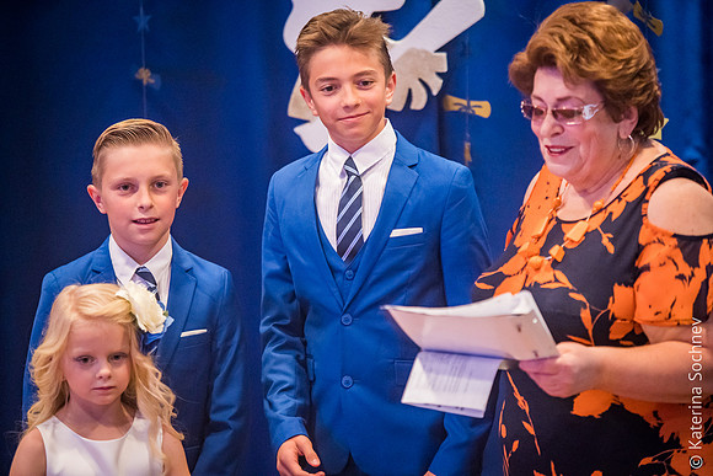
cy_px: 238
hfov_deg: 13.7
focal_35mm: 150
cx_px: 356
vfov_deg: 9.2
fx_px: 2971
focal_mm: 150
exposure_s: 1/200
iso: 3200
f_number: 2.8
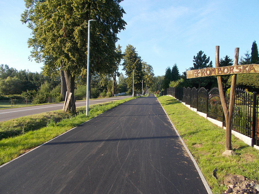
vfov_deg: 53.1
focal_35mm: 26
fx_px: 195
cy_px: 97
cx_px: 130
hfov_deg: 67.3
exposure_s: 1/320
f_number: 3.2
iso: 80
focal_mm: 4.6
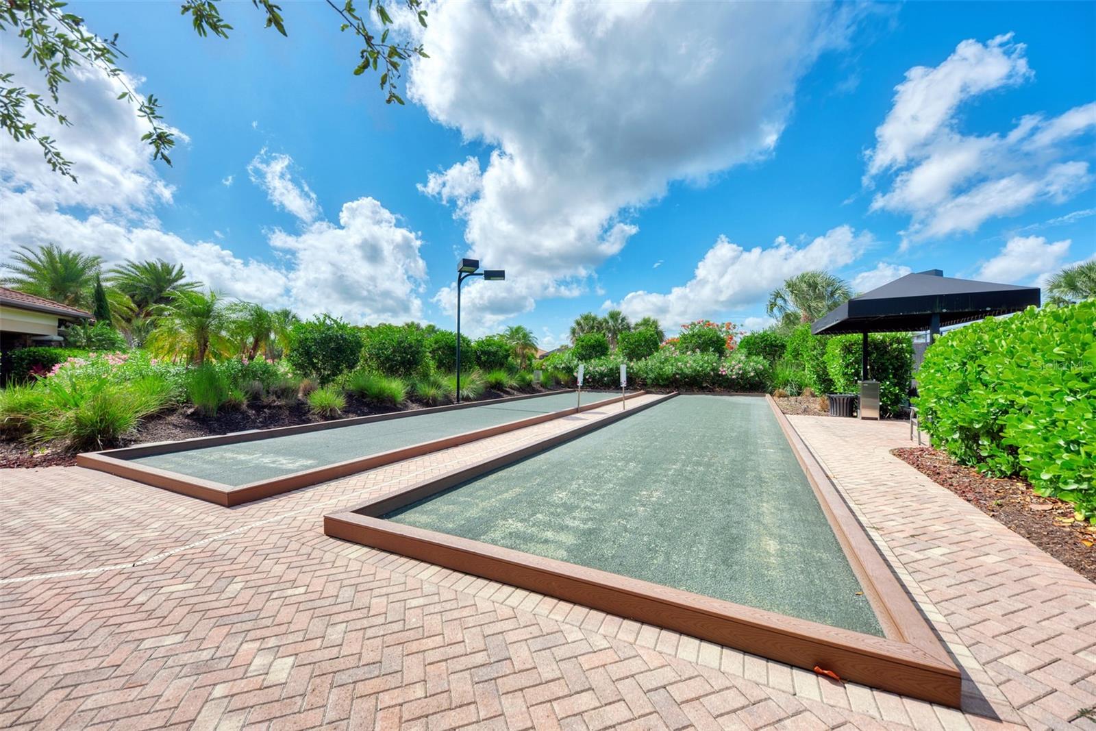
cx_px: 548
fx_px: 396
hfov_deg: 108.3
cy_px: 366
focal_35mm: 13
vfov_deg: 85.4
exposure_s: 1/3200
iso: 125
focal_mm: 13
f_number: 7.1
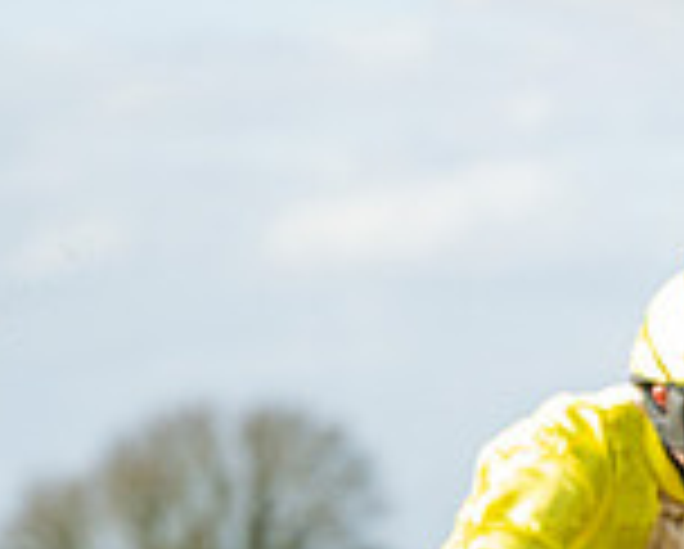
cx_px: 982
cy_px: 1004
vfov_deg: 2.5
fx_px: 12669
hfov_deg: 3.1
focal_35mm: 625
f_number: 4
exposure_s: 1/1600
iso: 400
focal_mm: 150
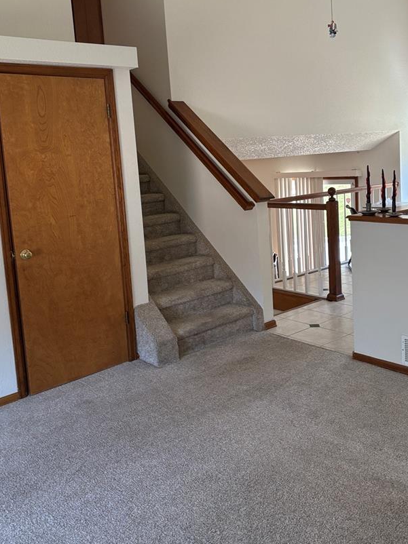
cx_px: 219
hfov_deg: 40.7
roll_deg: +4.7
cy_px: 218
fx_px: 550
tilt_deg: -5.9
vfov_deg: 52.3
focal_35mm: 35
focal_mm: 5.96
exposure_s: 1/86
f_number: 1.6
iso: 125
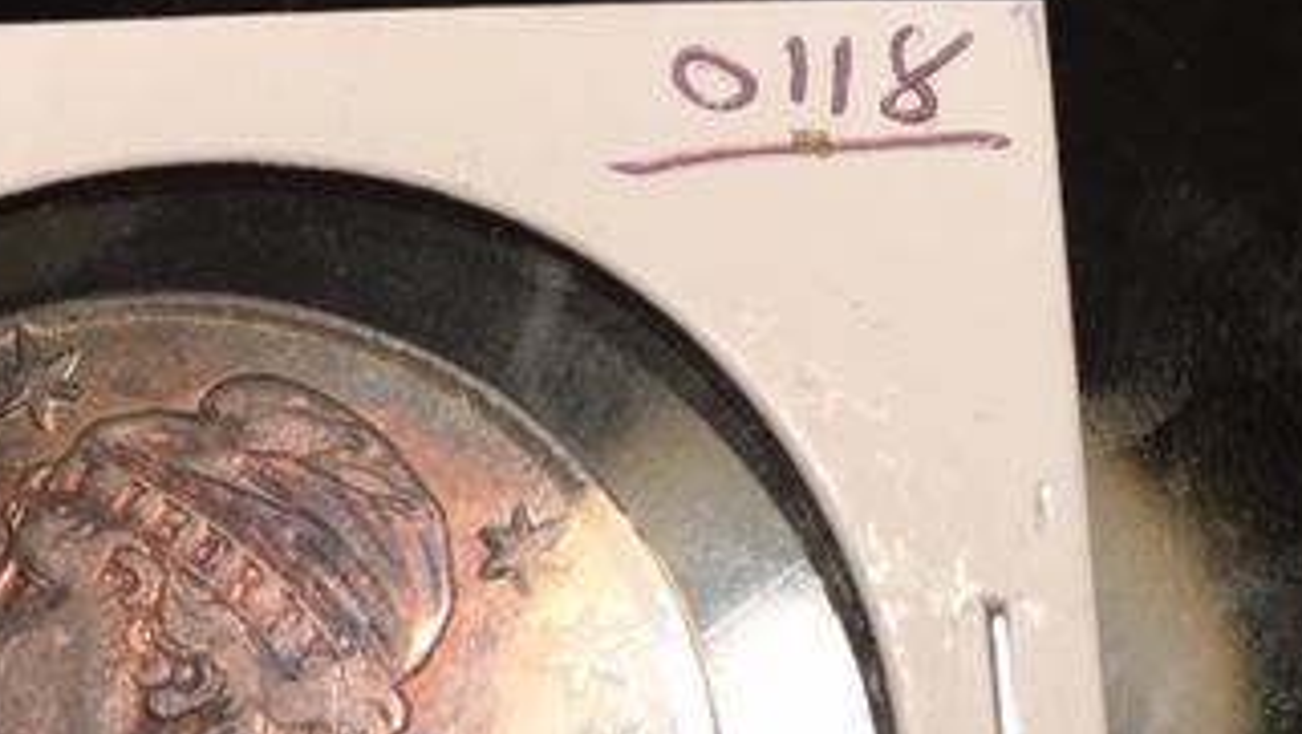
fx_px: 2176
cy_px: 718
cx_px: 584
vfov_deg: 18.7
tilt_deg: -70.5
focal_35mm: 63
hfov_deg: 33.3
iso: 25
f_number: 2.2
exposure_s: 1/15
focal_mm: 4.15
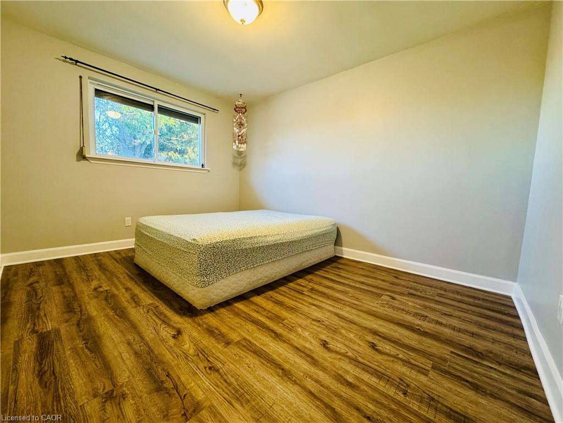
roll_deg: -2.3
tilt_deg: -4.4
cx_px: 282
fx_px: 228
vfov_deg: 85.7
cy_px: 212
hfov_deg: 102.1
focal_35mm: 14
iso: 320
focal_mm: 2.22
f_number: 2.2
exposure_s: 1/60
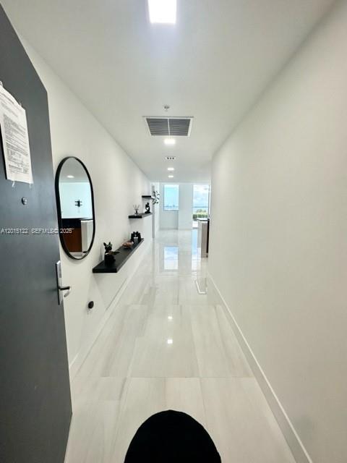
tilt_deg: -8.2
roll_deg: -0.4
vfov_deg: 102.1
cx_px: 174
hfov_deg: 85.7
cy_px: 232
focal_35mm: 14
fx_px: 187
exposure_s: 1/120
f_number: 2.2
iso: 80
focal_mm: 2.22
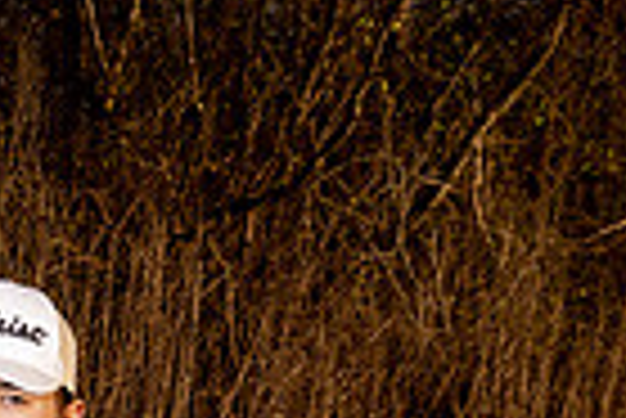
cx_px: 50
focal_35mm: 123
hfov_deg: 16.4
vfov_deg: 9.9
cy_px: 971
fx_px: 2141
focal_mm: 38
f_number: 8
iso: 100
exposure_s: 1/250
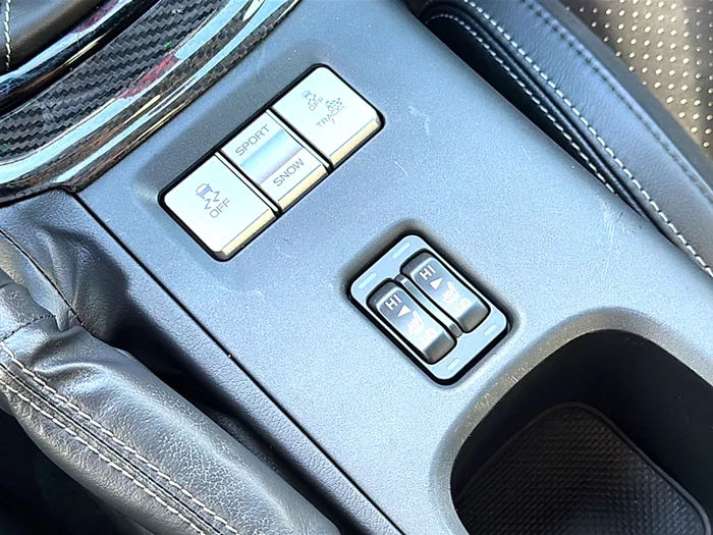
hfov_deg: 37.5
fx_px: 1050
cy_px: 268
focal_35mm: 51
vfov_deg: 28.6
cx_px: 356
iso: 250
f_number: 1.78
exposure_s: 1/150
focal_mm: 6.86
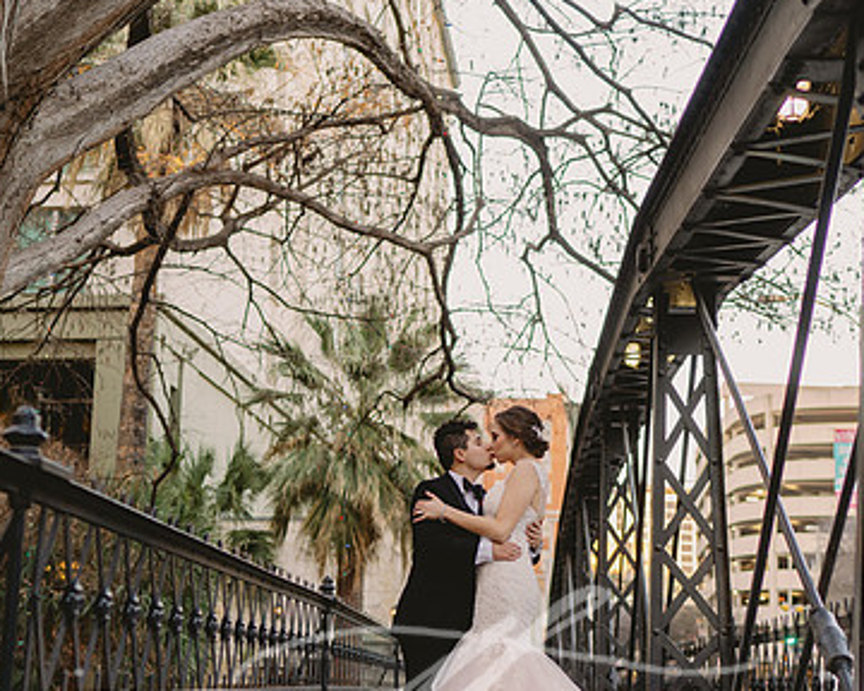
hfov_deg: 35.3
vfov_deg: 28.5
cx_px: 470
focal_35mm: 53
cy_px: 450
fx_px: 1355
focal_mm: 35
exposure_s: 1/125
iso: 250
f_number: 2
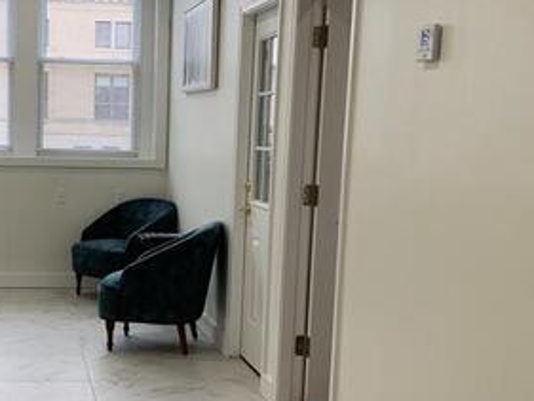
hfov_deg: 28.9
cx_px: 125
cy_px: 270
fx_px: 1019
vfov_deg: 22.2
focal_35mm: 66
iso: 50
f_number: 1.8
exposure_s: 1/120
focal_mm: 3
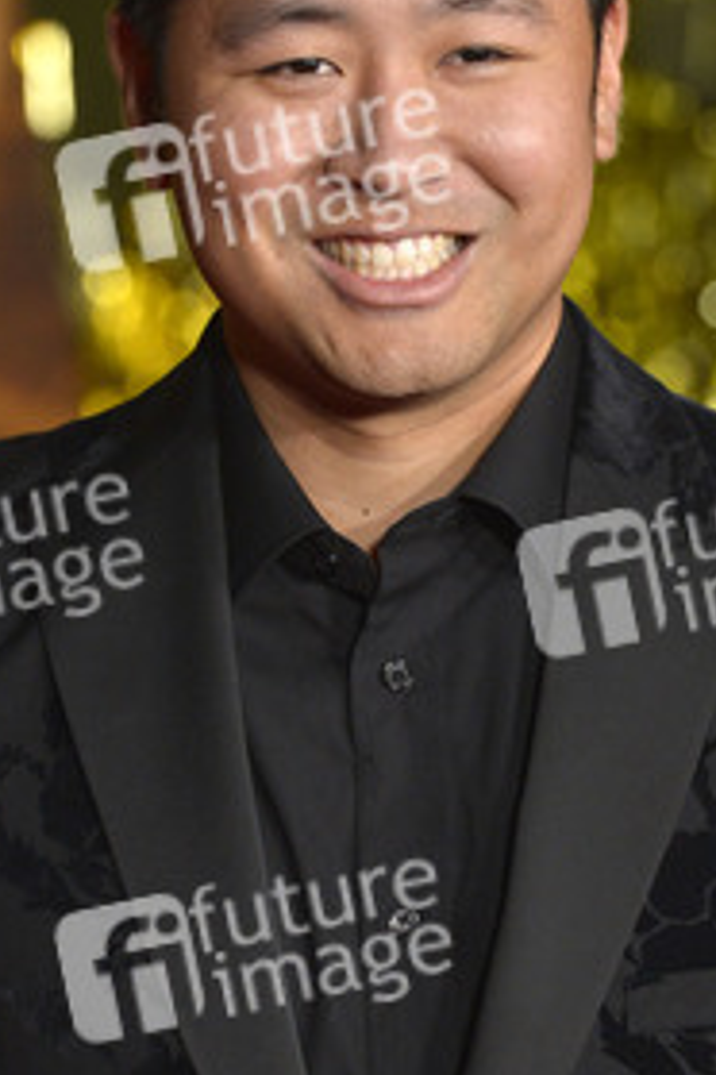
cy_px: 374
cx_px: 368
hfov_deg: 4.8
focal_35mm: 287
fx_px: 8561
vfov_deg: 7.2
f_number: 5
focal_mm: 200
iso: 2000
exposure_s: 1/320
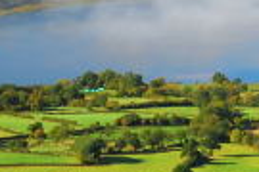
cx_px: 106
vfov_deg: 4.4
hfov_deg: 6.6
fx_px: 2251
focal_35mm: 313
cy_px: -54
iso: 200
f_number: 8
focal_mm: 55
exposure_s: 1/125
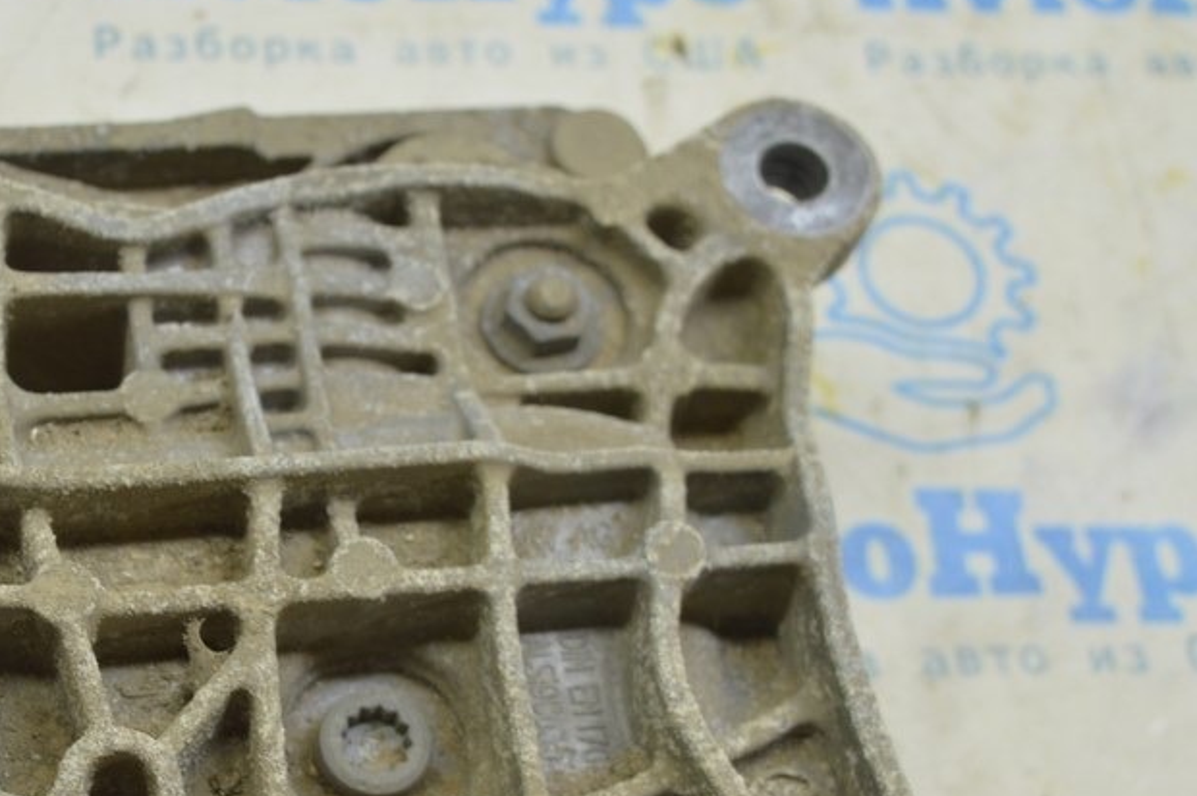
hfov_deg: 27.5
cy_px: 536
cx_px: 210
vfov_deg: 18.9
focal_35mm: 72
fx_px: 2386
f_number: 5.6
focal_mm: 29
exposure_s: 1/20
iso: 400
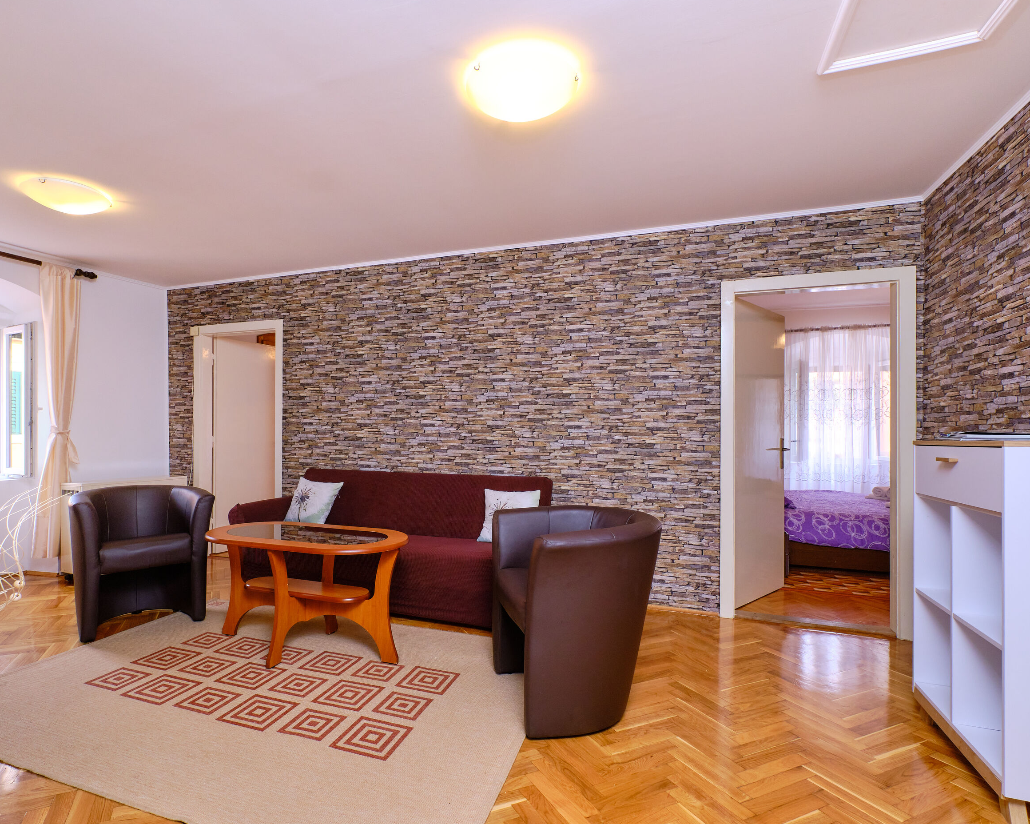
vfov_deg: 77.0
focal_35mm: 17
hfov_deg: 89.4
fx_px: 518
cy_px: 412
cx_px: 464
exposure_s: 1/30
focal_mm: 10
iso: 320
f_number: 9
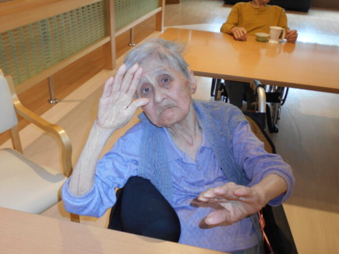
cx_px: 170
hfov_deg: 54.0
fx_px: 333
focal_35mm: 34
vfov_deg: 41.8
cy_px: 127
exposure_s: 1/30
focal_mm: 5.8
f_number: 3.6
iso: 200
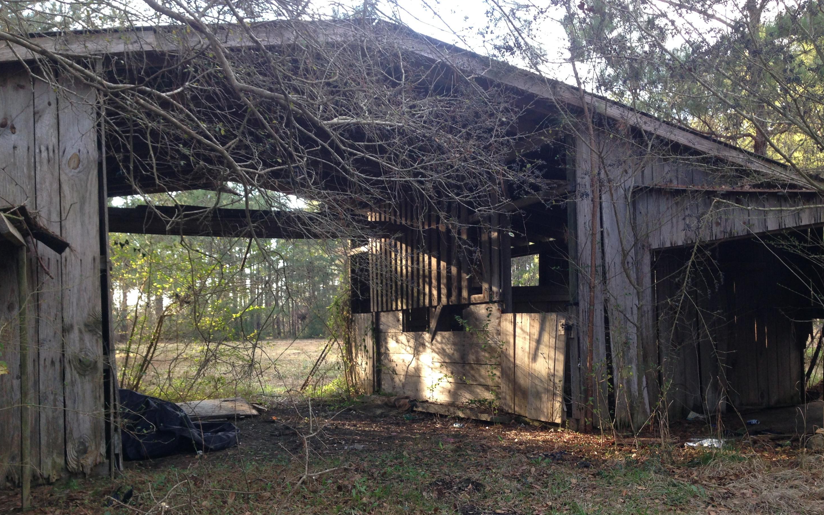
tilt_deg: +1.5
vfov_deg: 35.3
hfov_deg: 54.0
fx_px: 808
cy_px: 300
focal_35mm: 36
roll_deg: +1.2
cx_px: 414
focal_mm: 4.12
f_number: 2.4
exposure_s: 1/120
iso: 80
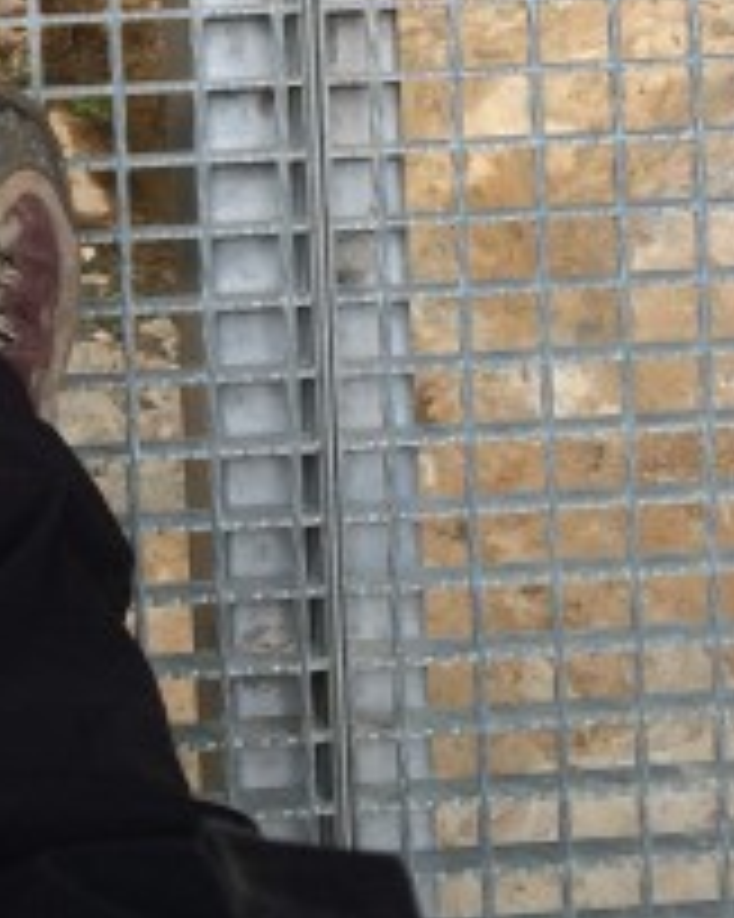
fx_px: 2500
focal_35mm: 92
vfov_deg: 20.2
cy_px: -9
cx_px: -77
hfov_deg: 16.2
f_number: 2.2
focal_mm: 4.12
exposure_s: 1/519
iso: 32
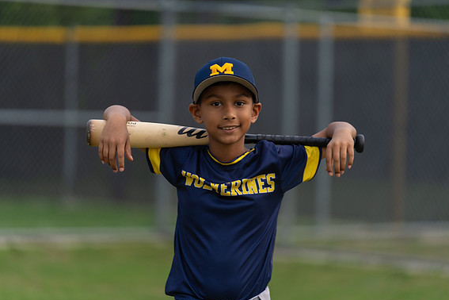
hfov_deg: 11.8
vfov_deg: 7.9
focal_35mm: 174
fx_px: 2170
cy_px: 153
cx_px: 229
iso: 250
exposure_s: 1/320
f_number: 2.8
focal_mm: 170
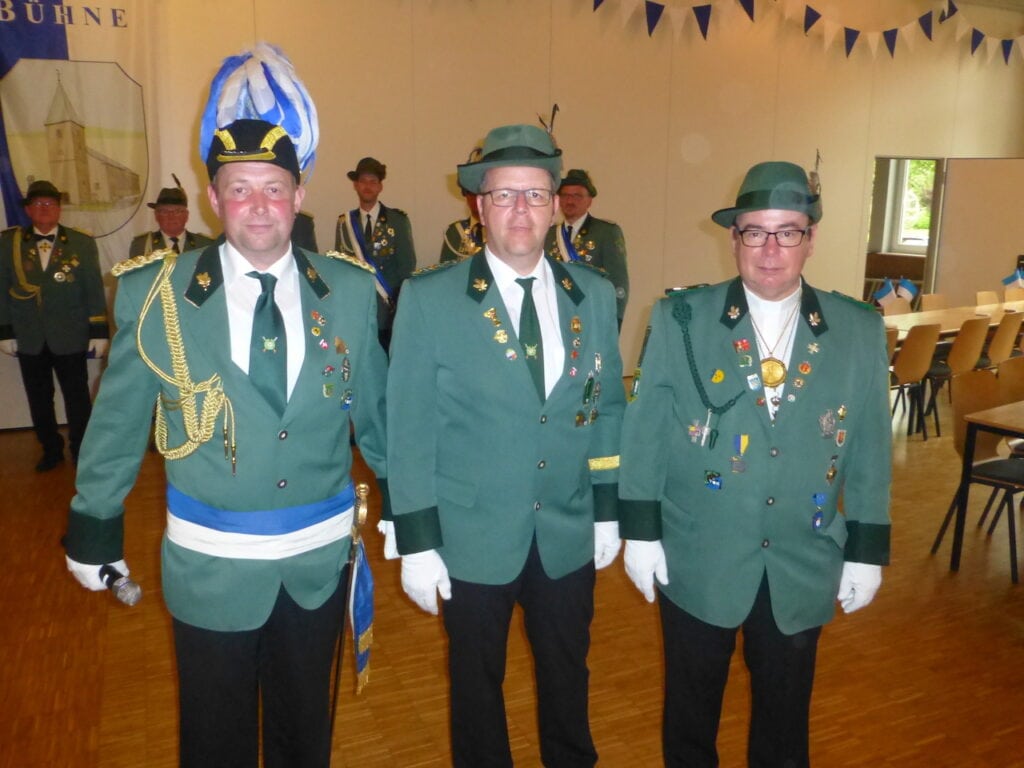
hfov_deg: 63.4
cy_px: 384
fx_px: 828
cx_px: 512
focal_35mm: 28
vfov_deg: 49.7
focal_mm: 4.8
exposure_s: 1/60
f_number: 3.4
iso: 800
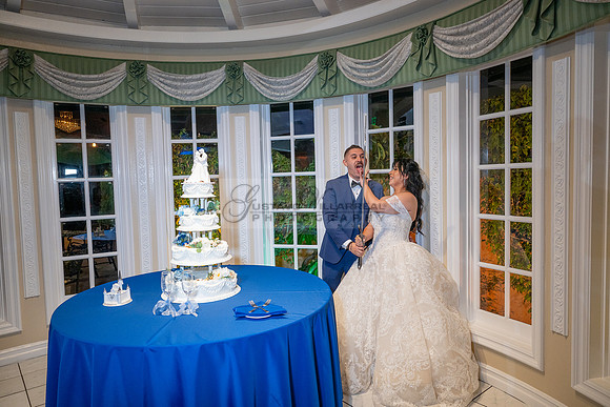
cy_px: 204
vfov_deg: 53.2
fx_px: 407
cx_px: 305
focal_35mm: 24
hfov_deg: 73.7
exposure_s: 1/160
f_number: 3.2
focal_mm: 24
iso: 640
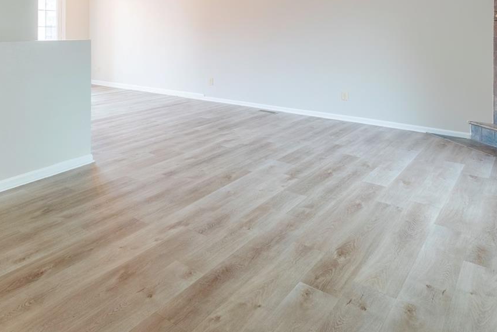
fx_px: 414
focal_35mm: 30
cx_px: 174
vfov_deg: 40.2
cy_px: 30
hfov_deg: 60.7
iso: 500
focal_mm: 16
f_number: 8
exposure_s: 1/200
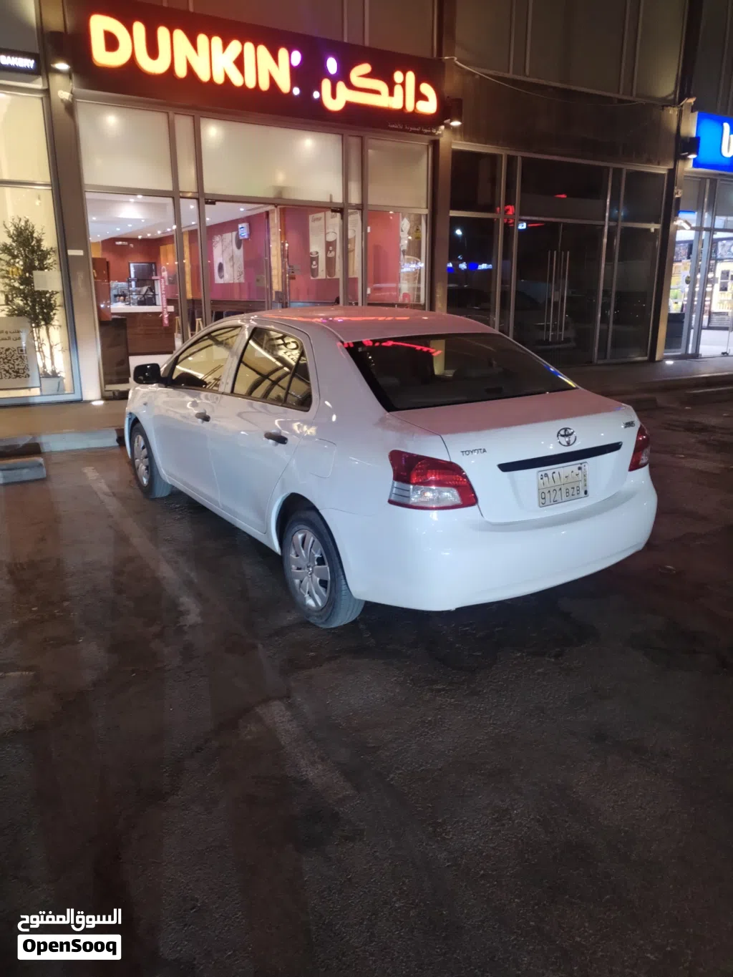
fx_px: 734
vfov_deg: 67.3
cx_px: 366
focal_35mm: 26
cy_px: 488
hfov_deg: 53.1
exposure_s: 1/24
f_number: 1.8
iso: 712
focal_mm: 4.75
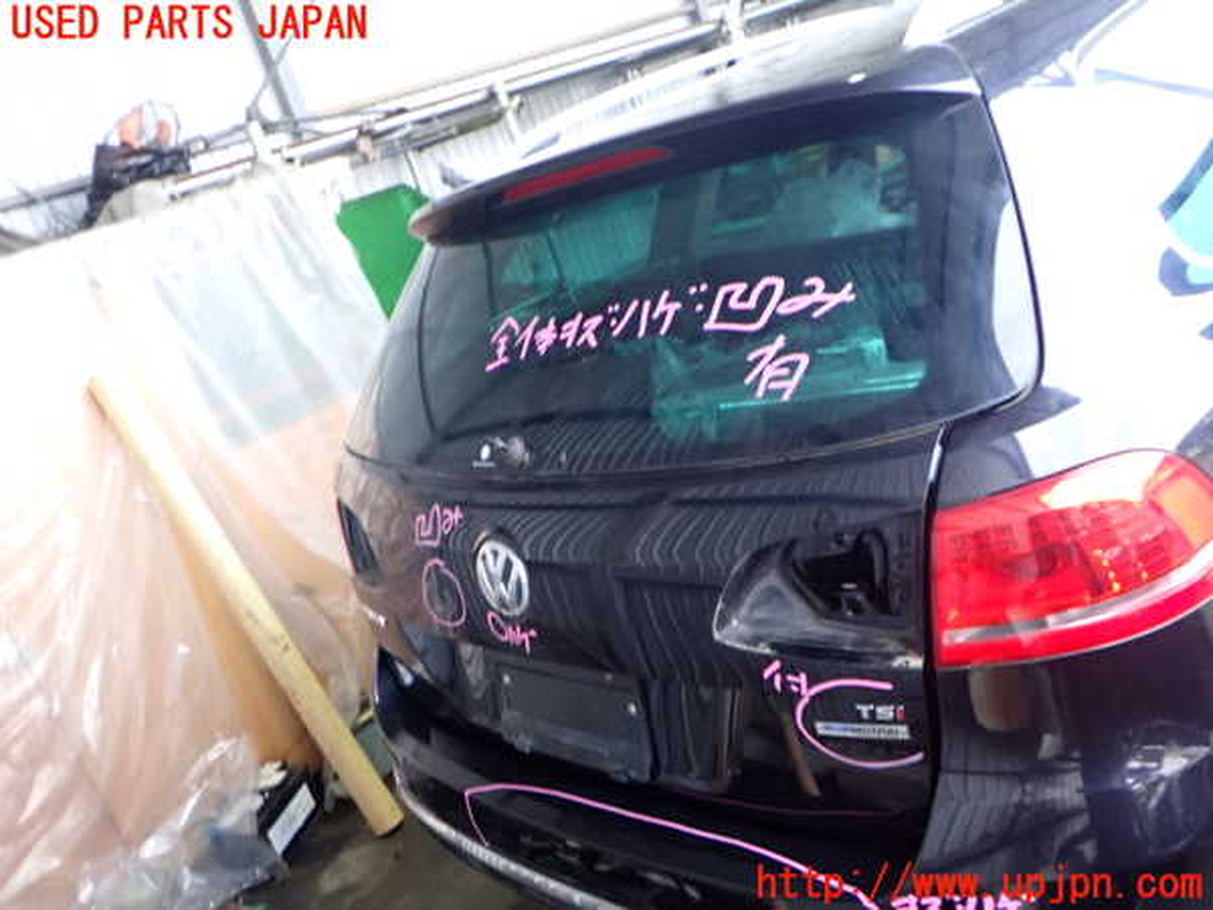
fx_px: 1051
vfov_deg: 46.8
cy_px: 455
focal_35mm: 30
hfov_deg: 60.0
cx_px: 606
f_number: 2.3
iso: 250
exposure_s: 1/30
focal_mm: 5.4
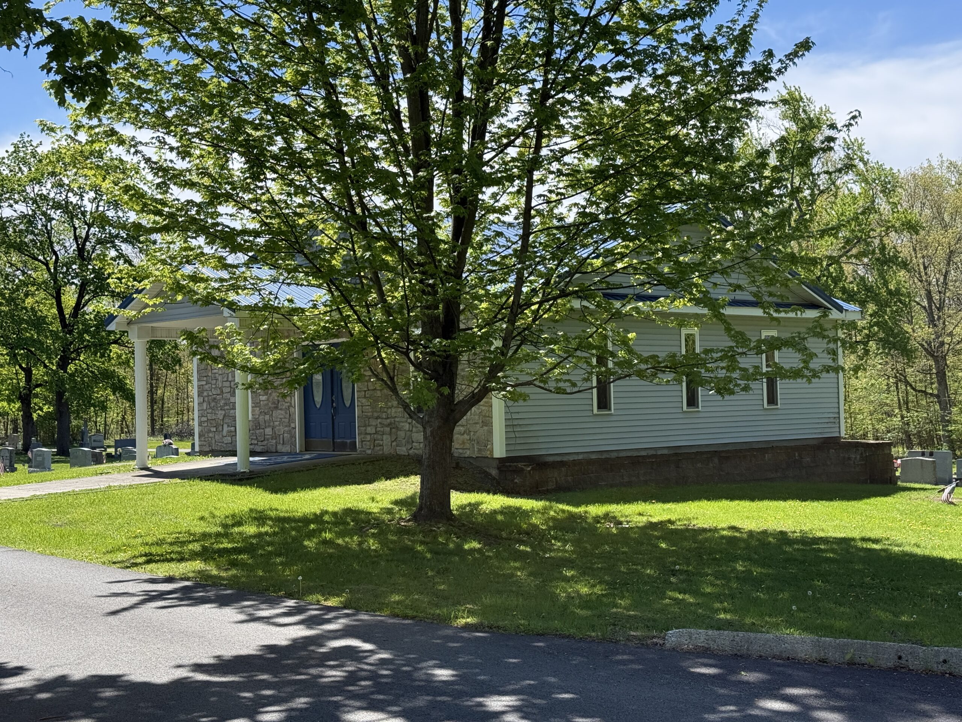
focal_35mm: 48
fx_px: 1334
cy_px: 361
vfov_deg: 30.3
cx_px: 481
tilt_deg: +1.6
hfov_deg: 39.7
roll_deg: +2.1
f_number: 1.78
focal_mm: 6.76
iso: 80
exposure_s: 1/2494
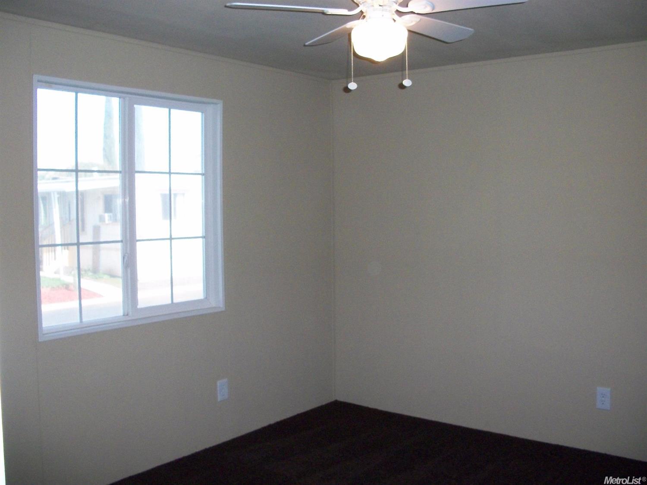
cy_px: 242
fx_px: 654
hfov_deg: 52.6
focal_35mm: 35
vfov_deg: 40.7
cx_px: 324
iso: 400
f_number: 3.1
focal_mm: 6.3
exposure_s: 1/125
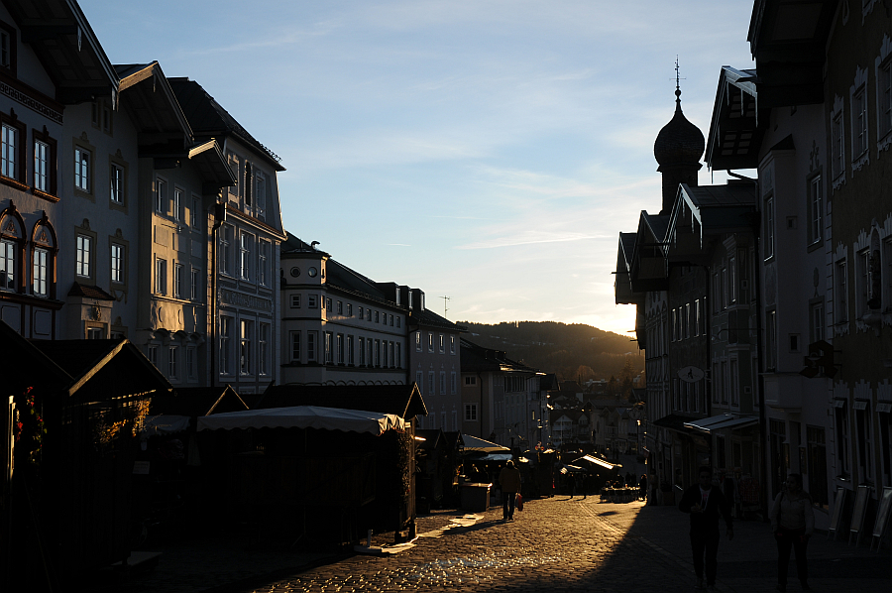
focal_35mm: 46
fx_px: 1151
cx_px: 446
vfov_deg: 28.9
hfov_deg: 42.4
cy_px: 296
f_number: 7.1
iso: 200
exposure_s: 1/200
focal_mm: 31
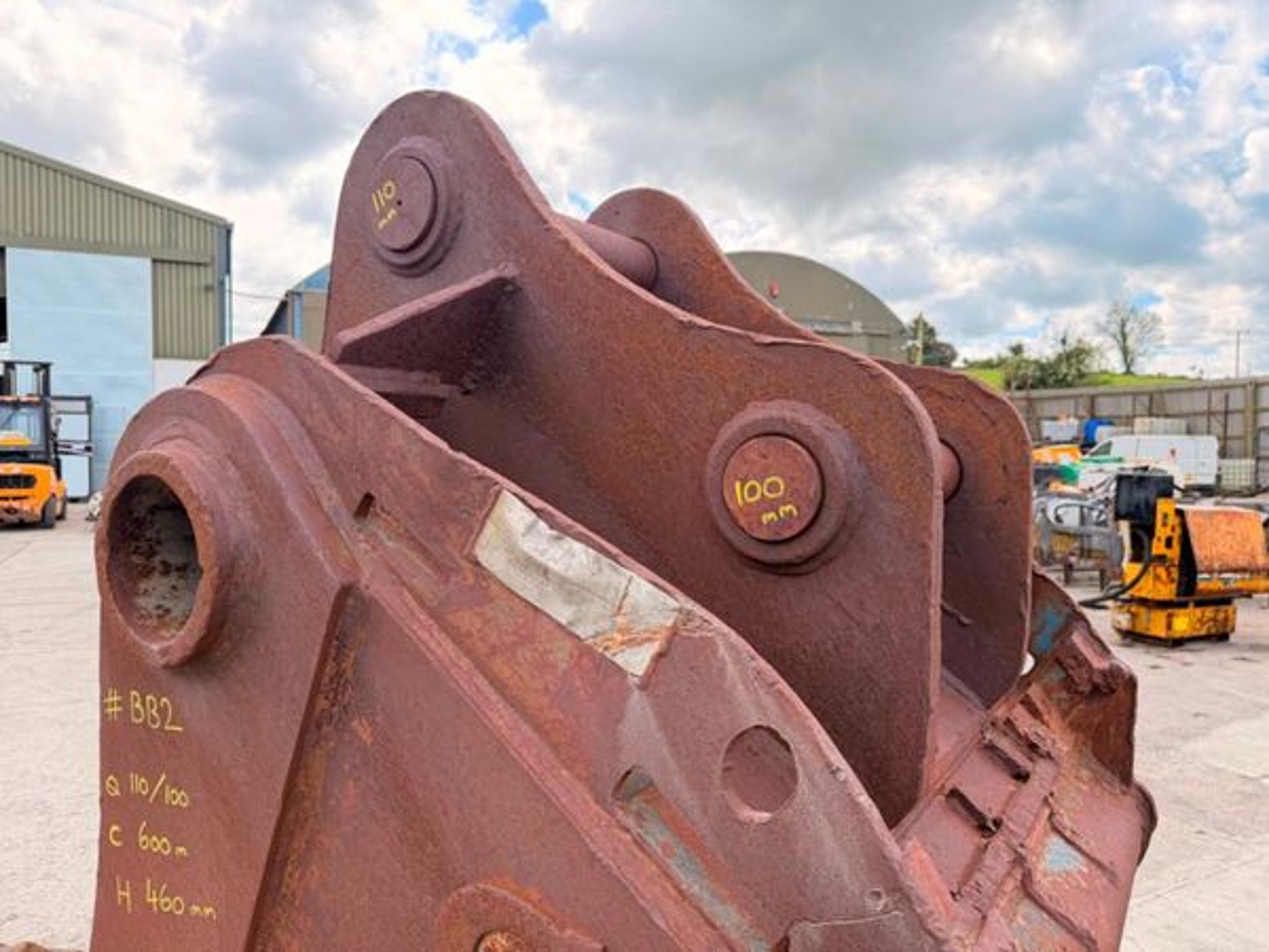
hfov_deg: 71.6
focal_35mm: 24
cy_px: 476
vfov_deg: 56.8
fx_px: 880
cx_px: 634
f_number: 1.78
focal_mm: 6.76
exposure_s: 1/979
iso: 100
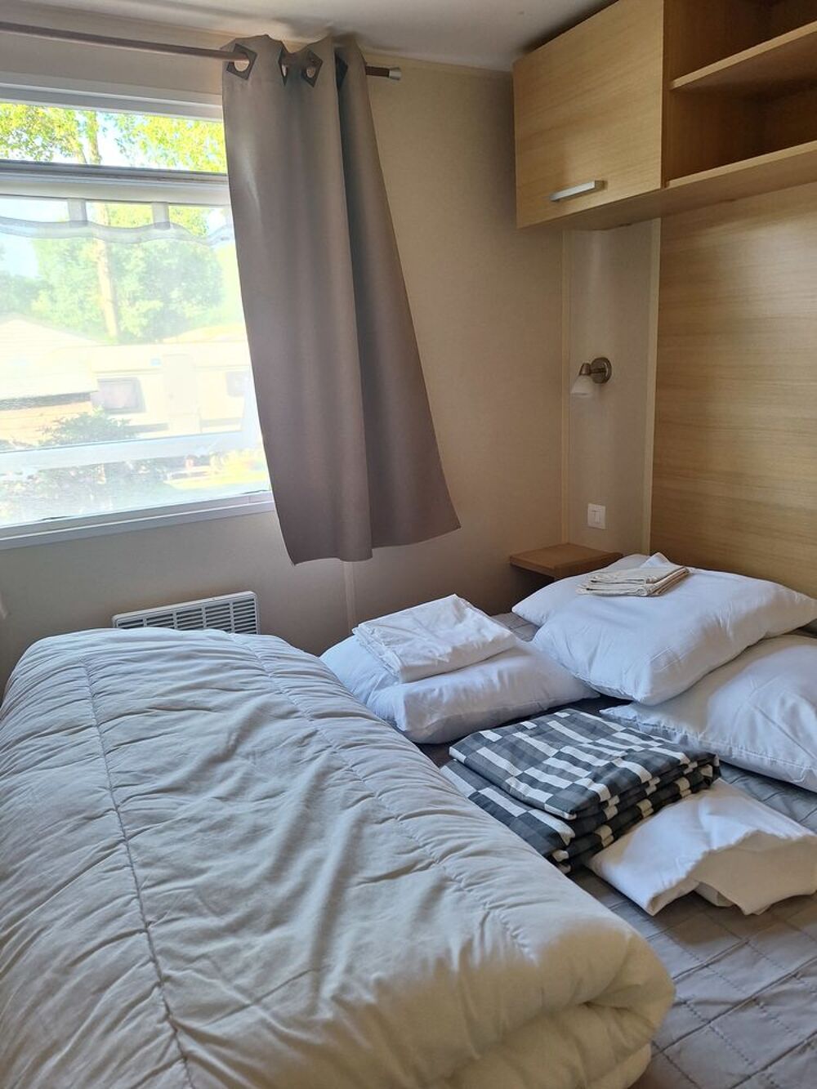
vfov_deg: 73.9
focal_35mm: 23
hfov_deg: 58.9
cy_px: 544
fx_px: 724
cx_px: 408
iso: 64
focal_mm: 5.54
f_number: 1.8
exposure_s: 1/100
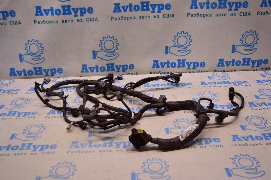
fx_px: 282
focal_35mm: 38
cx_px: 136
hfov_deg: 51.3
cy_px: 90
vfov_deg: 35.4
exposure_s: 1/400
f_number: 4
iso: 1600
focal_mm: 25
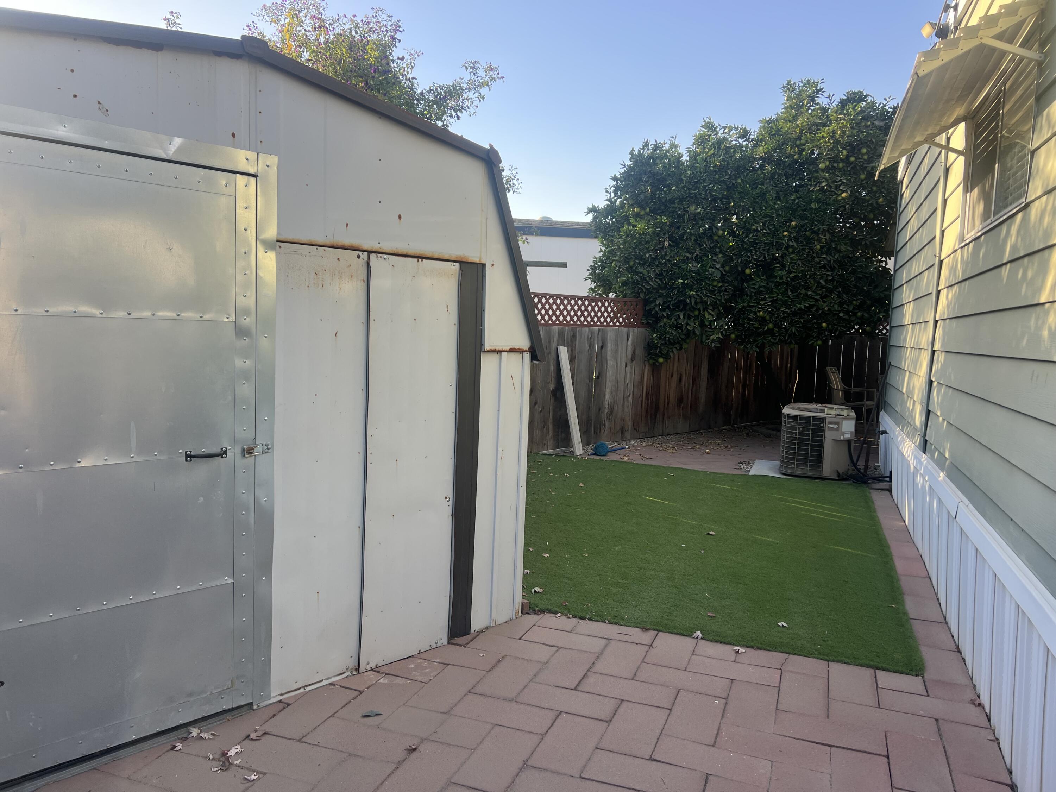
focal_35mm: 26
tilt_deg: -3.2
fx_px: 793
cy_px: 396
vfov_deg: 53.1
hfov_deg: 67.3
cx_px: 528
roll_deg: -2.2
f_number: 1.5
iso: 50
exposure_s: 1/581
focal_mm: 5.7
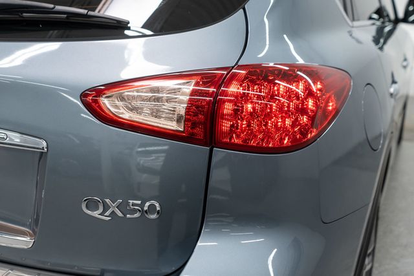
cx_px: 207
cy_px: 138
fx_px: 483
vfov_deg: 31.9
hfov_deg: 46.4
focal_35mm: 42
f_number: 3.2
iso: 200
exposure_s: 1/50
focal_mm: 28
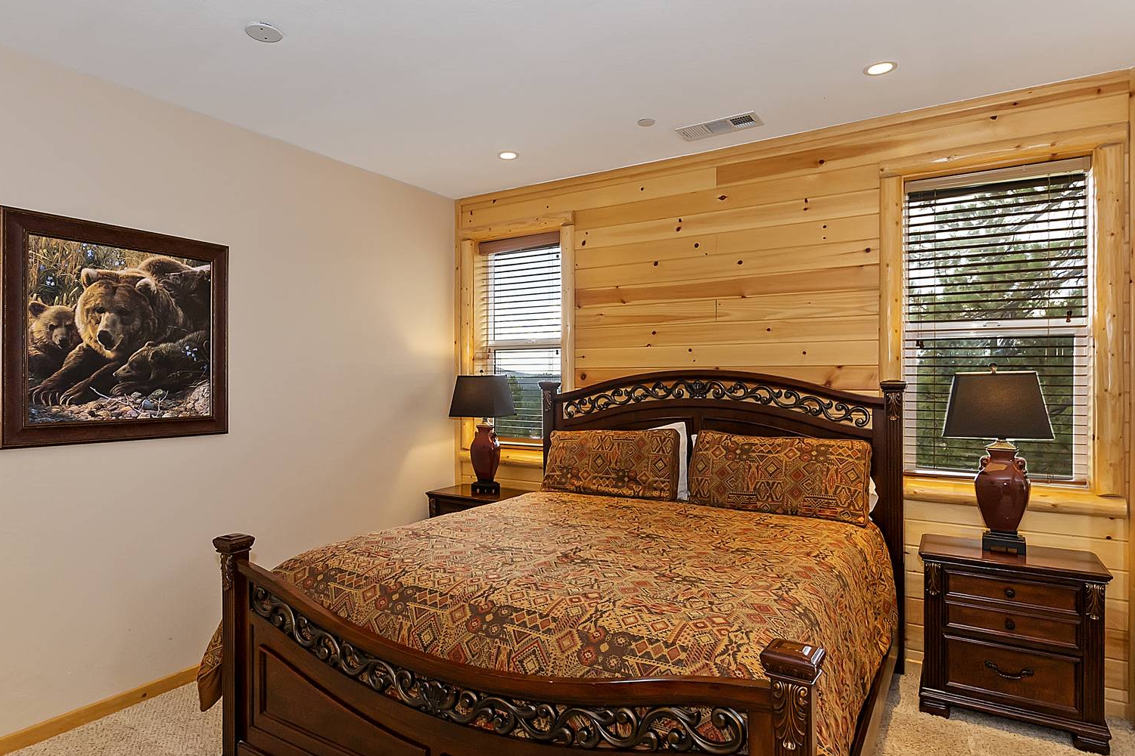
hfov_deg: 83.9
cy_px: 381
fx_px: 631
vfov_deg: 61.9
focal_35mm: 20
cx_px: 531
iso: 400
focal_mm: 10
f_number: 8
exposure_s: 1/30
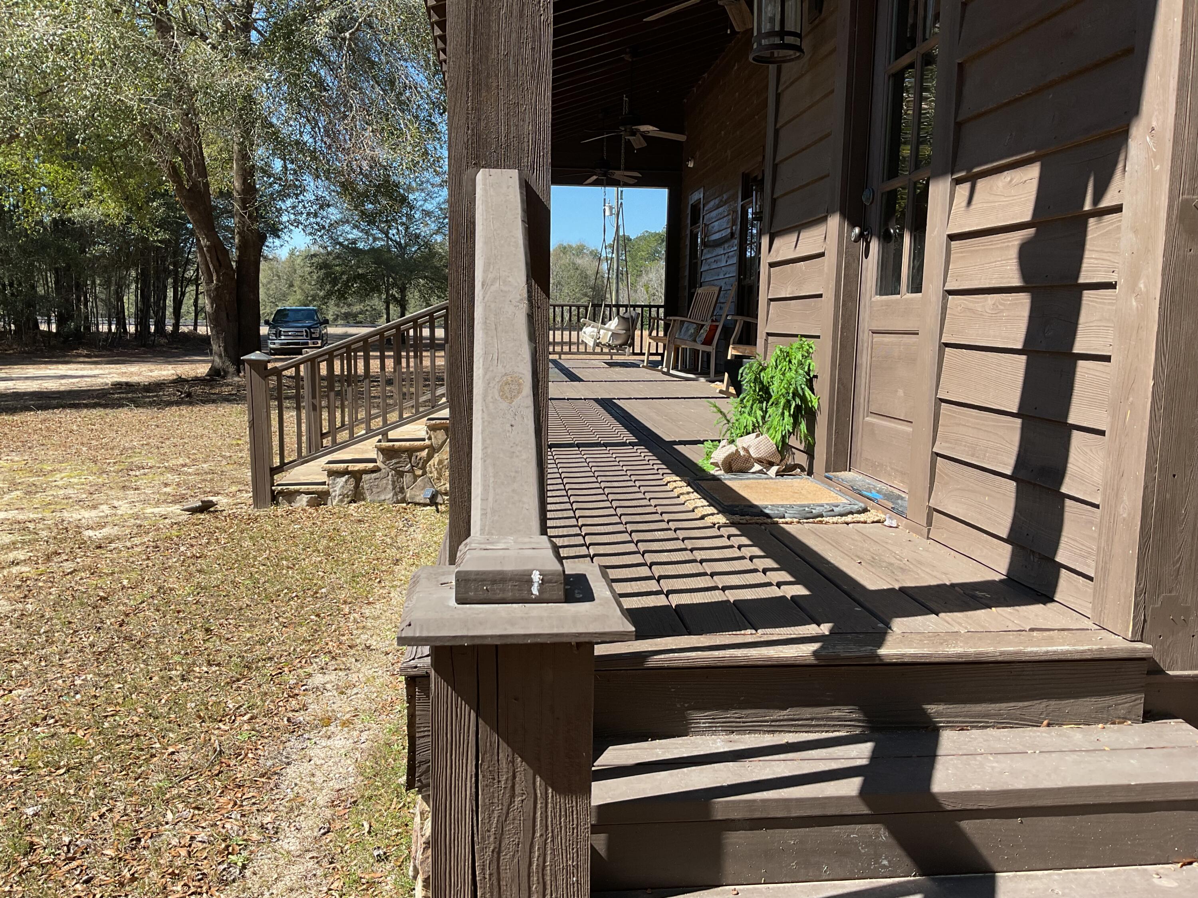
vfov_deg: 48.2
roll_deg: +0.2
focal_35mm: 29
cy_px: 449
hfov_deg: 61.7
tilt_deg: -7.5
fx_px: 1004
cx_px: 599
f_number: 1.8
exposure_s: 1/781
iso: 16
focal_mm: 3
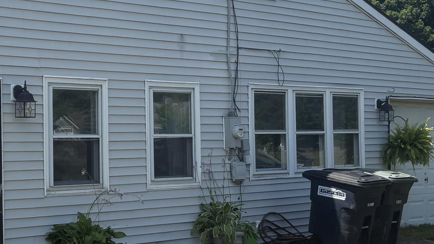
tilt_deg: +1.5
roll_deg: +1.6
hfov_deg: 27.8
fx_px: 840
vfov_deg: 16.5
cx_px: 32
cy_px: 135
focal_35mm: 73
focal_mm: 5.96
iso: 50
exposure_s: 1/2283
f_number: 1.6
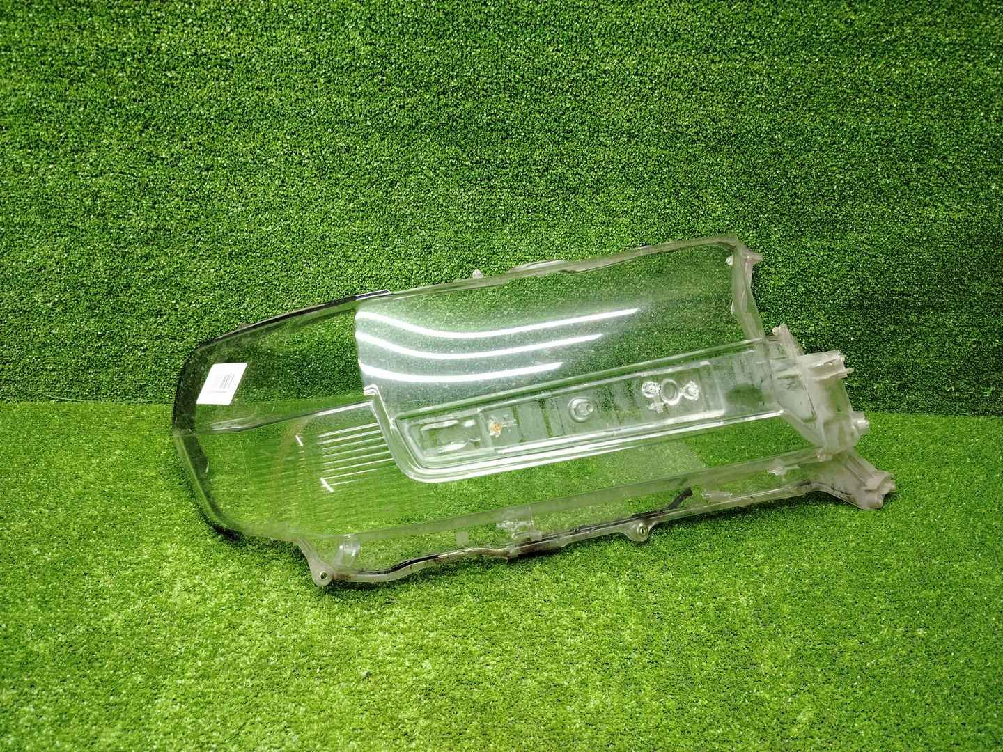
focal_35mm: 24
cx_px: 502
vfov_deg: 56.8
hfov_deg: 71.6
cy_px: 376
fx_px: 695
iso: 270
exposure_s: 1/50
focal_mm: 5.25
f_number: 1.75
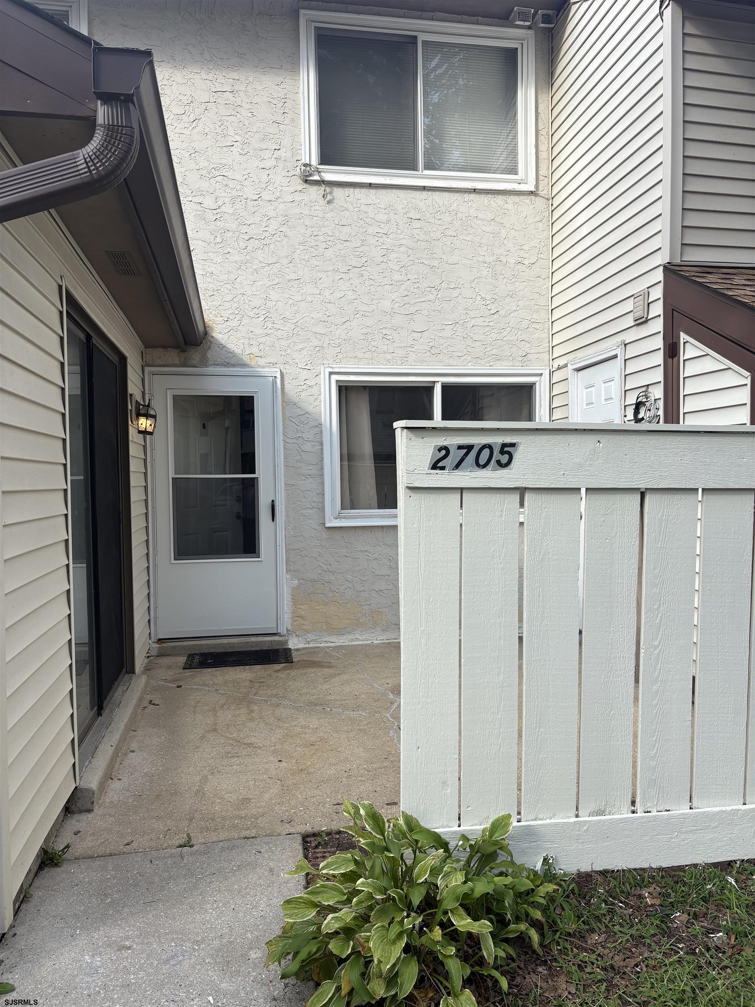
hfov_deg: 53.1
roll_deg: +1.0
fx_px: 756
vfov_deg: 67.3
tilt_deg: -2.8
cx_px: 378
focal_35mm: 26
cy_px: 504
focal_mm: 5.96
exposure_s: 1/987
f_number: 1.6
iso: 50
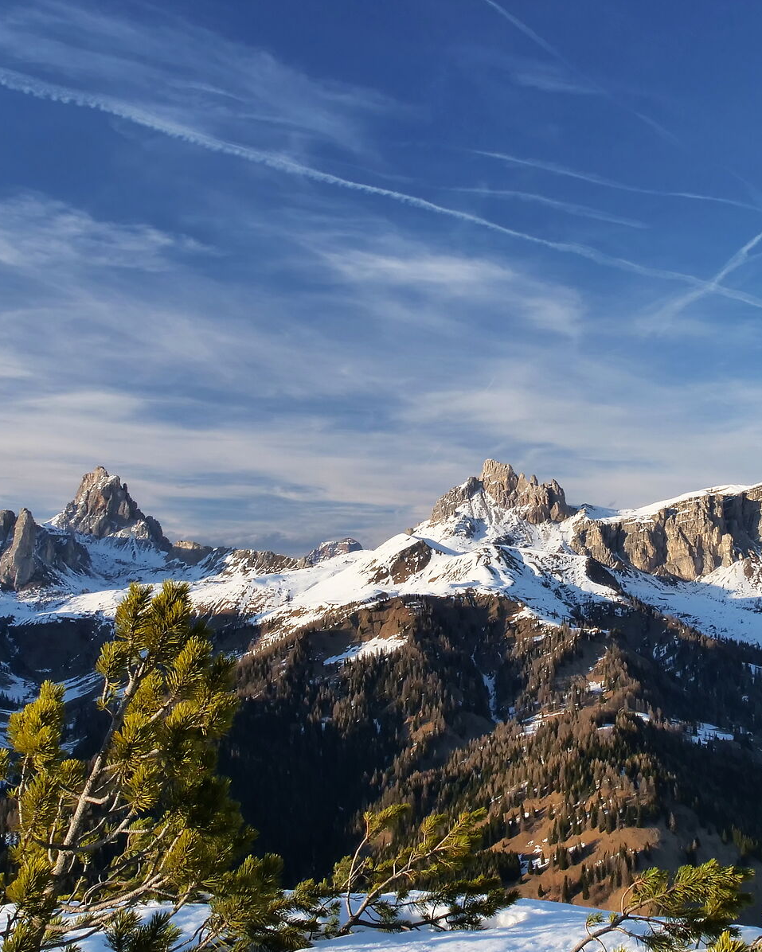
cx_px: 500
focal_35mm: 47
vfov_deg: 39.5
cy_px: 473
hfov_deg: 31.9
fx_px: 1325
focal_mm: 12
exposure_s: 1/50
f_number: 14
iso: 200
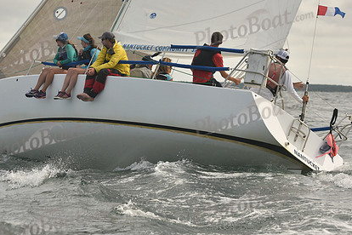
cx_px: 150
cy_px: 83
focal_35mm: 154
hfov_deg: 13.3
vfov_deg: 8.9
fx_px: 1506
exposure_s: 1/1000
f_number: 6.3
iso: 320
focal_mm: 110
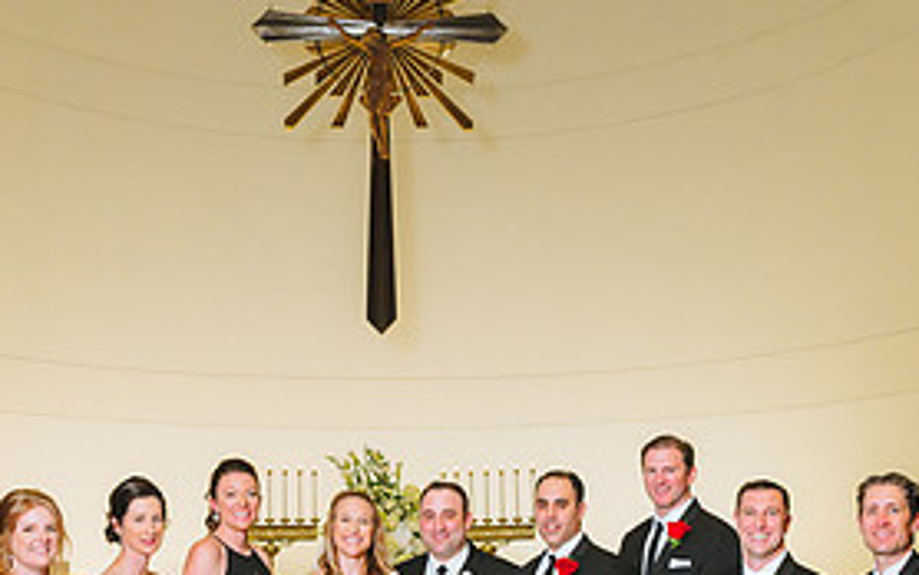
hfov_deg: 39.5
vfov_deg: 23.9
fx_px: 1278
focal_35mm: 51
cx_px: 426
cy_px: 611
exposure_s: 1/160
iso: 1250
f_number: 5
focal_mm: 24
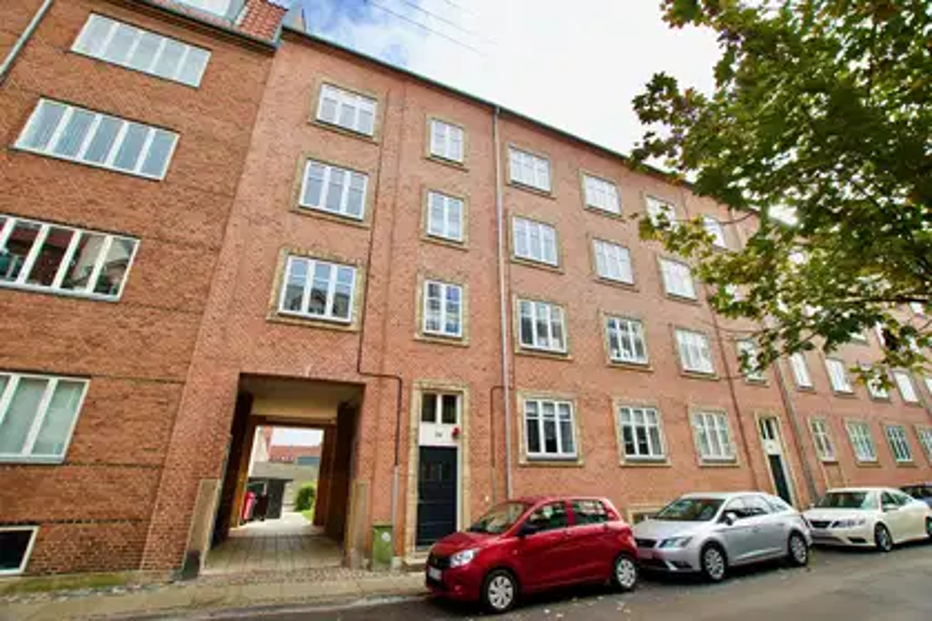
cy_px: 310
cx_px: 466
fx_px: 388
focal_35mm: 15
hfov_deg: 100.4
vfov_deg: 77.3
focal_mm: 10
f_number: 5.6
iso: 100
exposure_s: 1/320
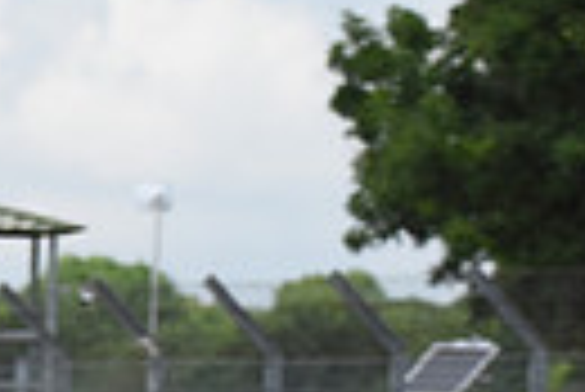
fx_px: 14511
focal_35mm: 892
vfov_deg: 1.5
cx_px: 45
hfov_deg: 2.3
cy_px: 840
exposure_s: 1/1000
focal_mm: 200
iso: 2200
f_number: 8
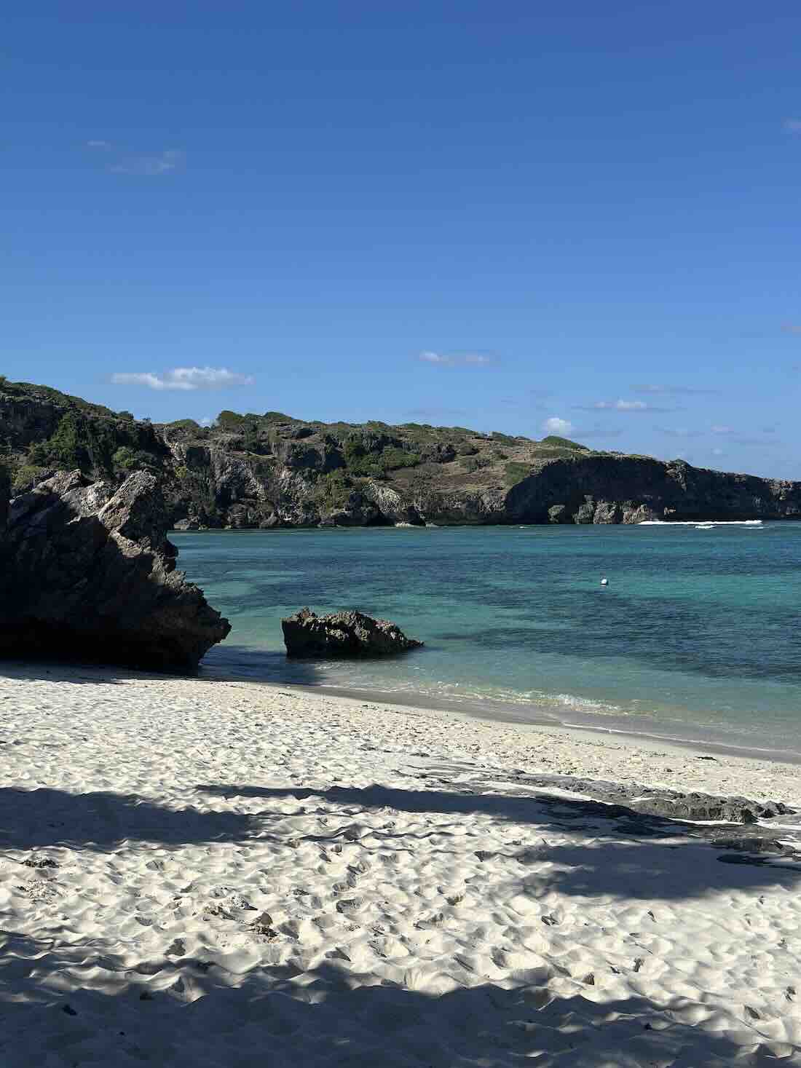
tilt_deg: -0.1
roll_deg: +0.6
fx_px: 1481
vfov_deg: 39.7
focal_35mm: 48
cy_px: 534
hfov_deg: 30.3
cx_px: 400
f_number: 1.78
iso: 100
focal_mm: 6.86
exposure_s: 1/10870
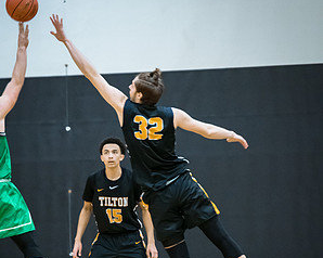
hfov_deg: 5.1
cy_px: 204
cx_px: 162
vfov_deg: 4.0
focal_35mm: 383
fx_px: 3659
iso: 3200
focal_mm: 180
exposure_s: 1/400
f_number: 2.8
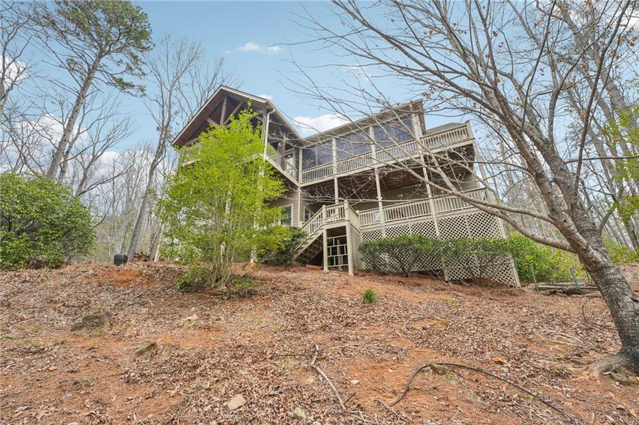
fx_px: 248
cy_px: 212
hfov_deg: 104.3
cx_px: 320
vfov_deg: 81.1
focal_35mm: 14
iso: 320
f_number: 8
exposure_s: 1/160
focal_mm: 14
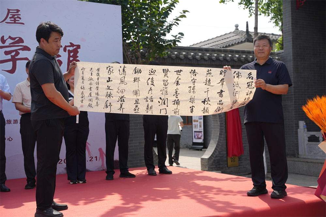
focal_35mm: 46
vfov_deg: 29.4
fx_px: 414
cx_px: 163
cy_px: 108
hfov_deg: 43.0
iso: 100
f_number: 4.5
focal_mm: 45.7
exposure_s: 1/800
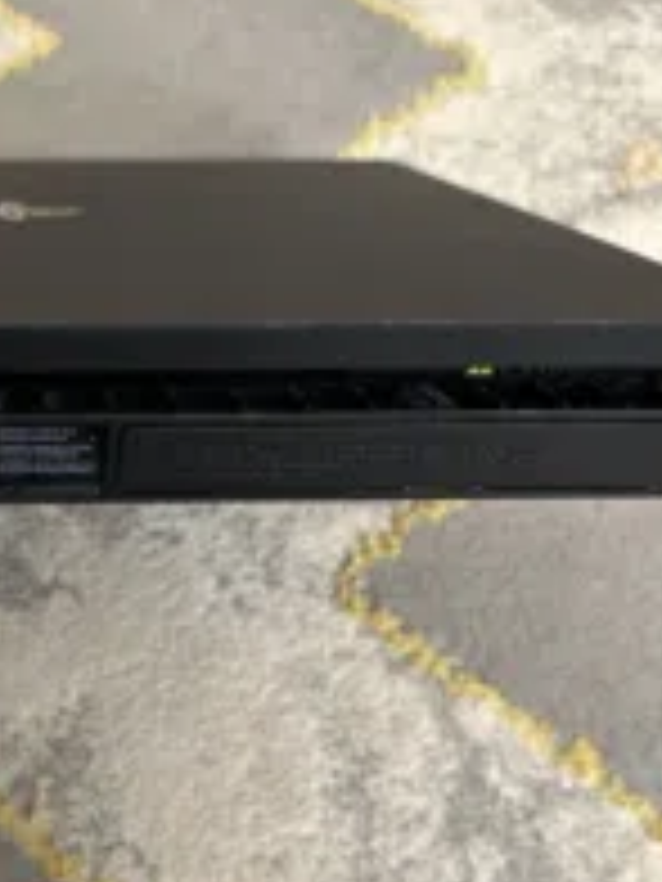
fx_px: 1249
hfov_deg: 28.6
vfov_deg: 38.2
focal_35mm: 49
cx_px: 77
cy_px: 626
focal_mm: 6.86
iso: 250
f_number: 1.78
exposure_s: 1/60
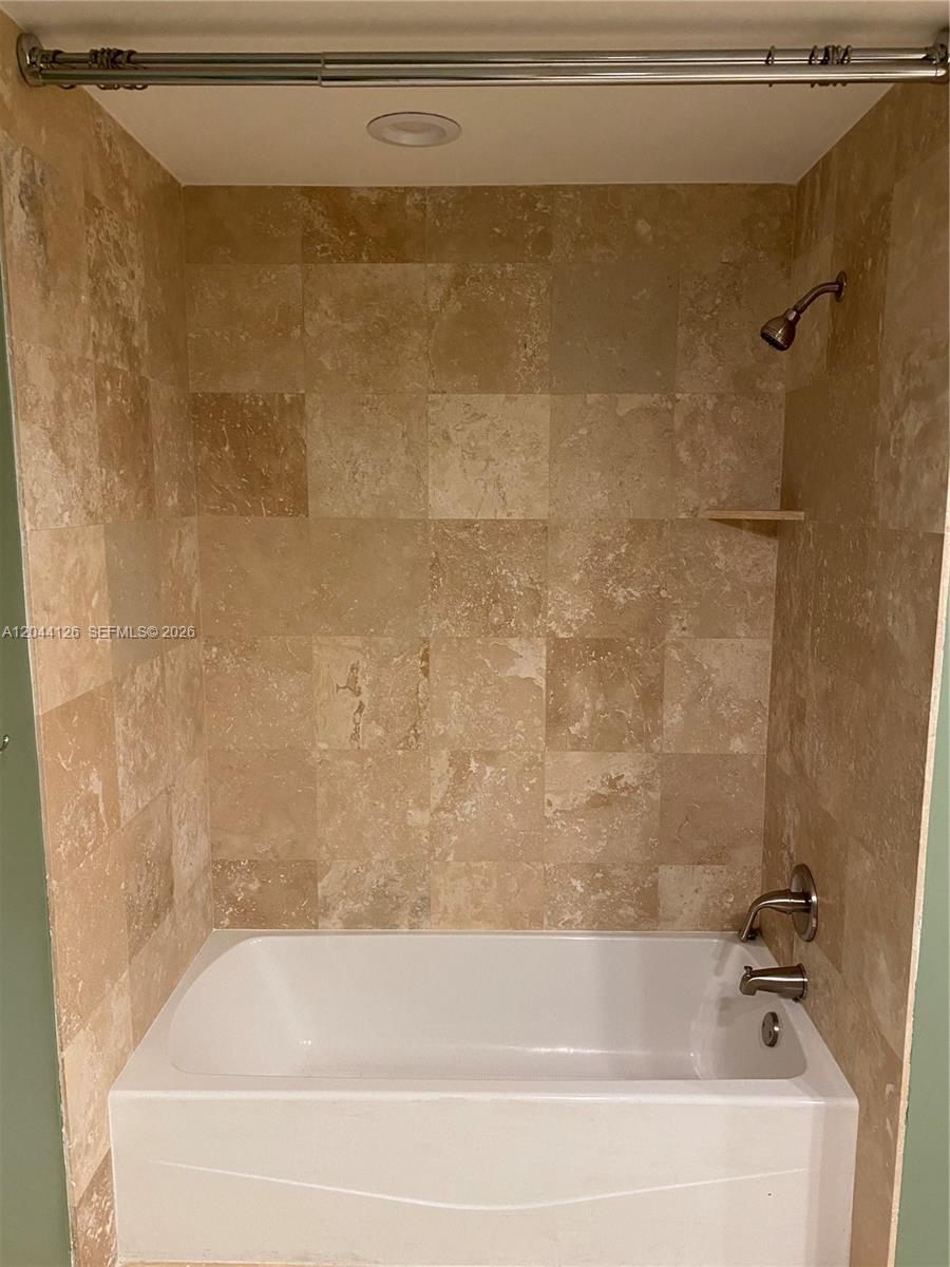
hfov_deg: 53.1
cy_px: 634
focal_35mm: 26
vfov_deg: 67.3
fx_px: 951
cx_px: 475
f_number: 1.8
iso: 250
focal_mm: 4.25
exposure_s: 1/60
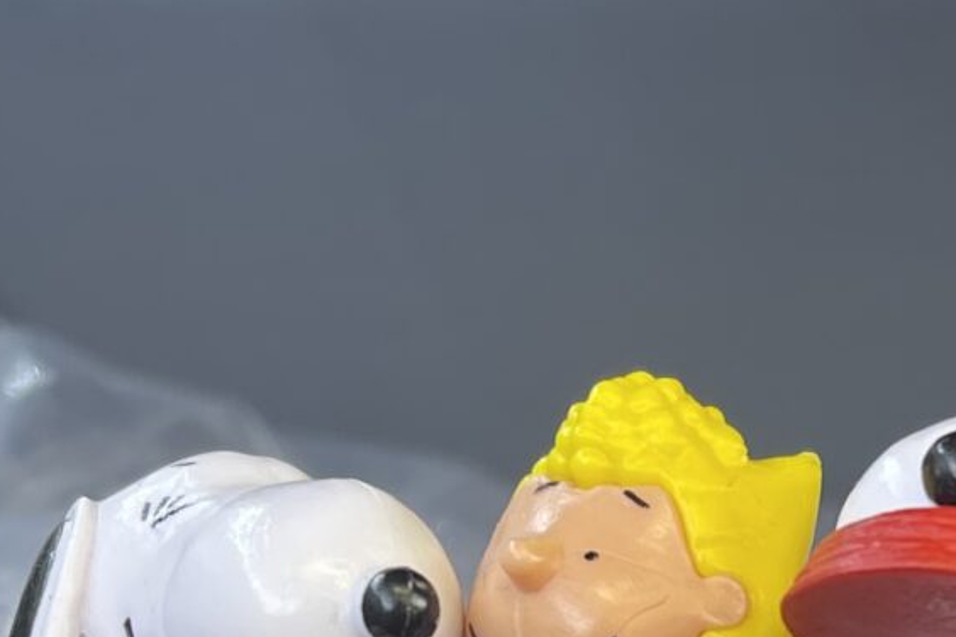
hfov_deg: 17.2
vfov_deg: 10.8
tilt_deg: -25.1
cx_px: 795
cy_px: 1186
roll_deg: -0.8
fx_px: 3133
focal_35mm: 118
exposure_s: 1/100
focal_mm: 5.1
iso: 40
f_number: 1.6
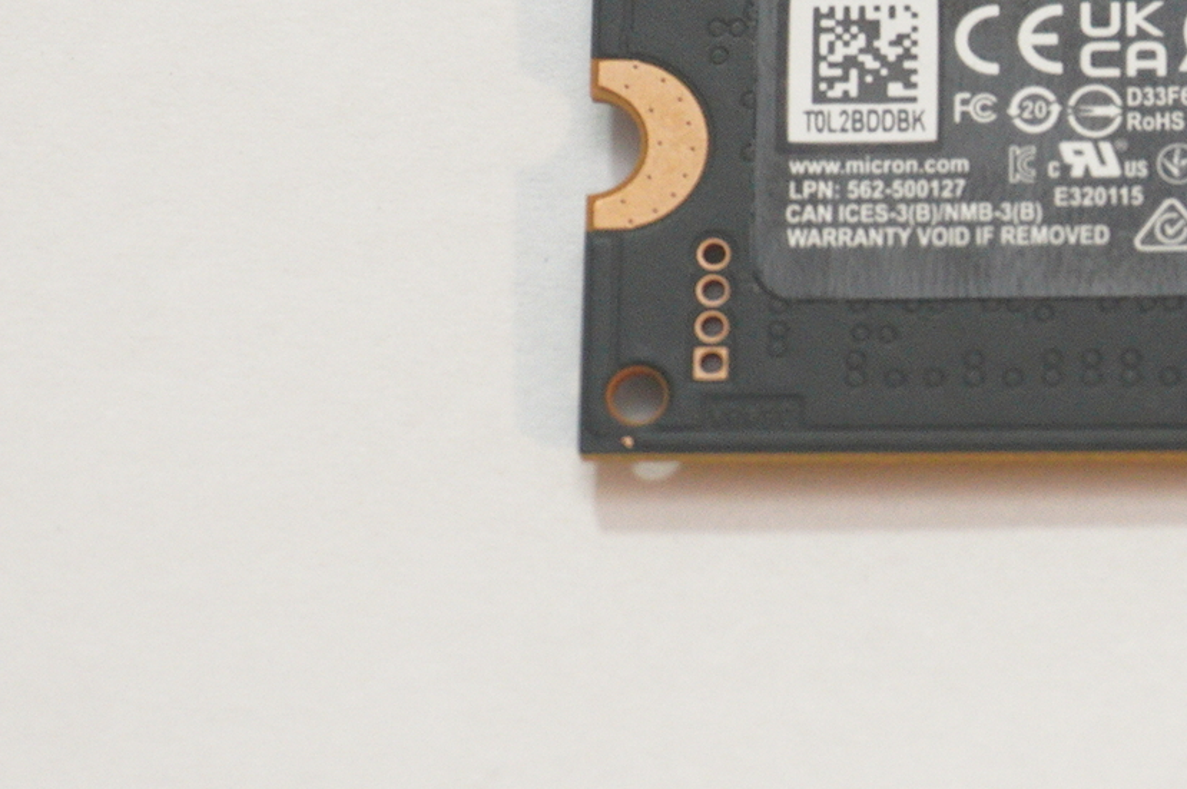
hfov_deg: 11.2
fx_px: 5962
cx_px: 1219
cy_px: 193
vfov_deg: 7.6
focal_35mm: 181
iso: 1600
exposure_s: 1/30
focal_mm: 40
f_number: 5.6
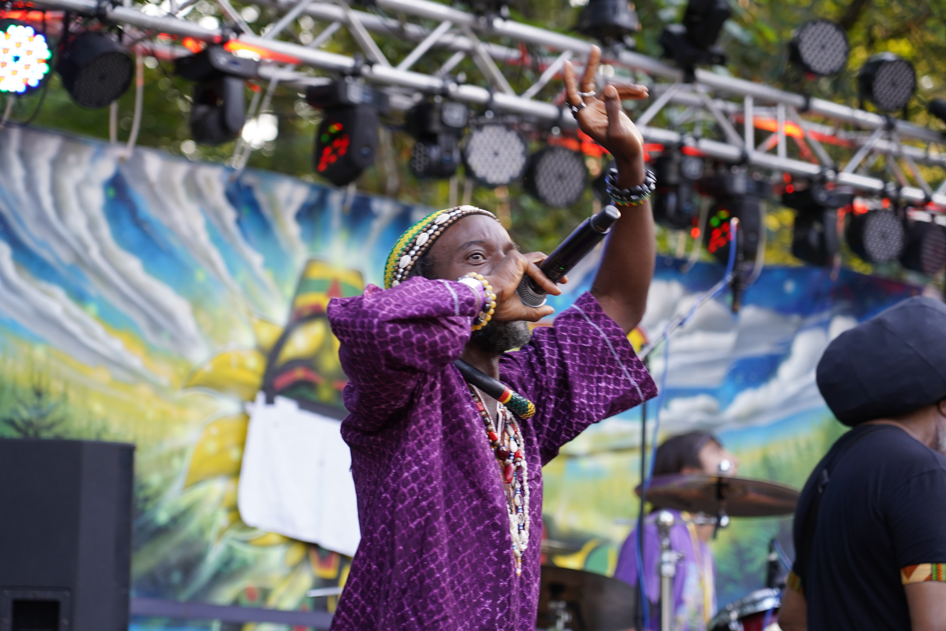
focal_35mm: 105
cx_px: 473
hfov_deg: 19.5
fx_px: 2759
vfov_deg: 13.0
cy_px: 316
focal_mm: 105
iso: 500
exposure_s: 1/160
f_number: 4
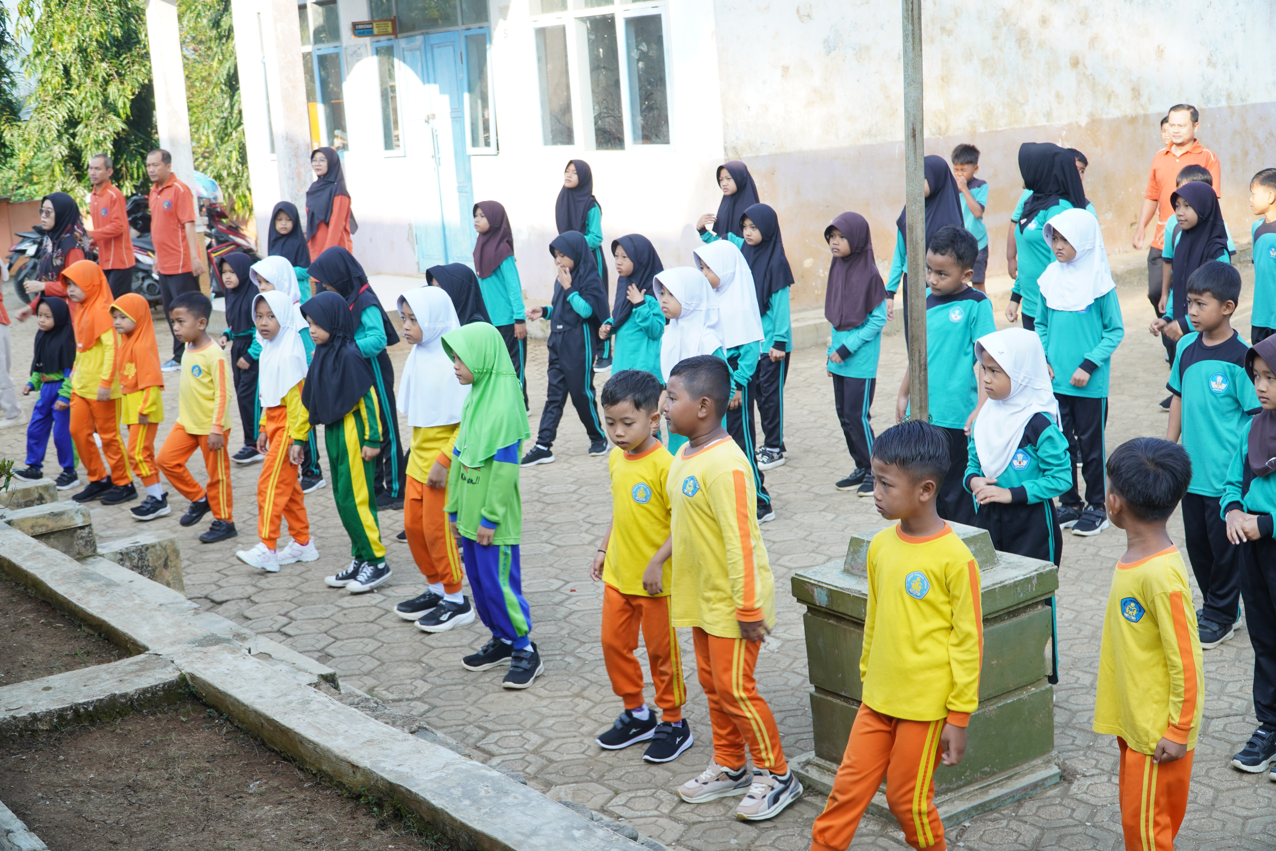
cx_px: 638
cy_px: 426
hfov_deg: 43.6
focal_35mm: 45
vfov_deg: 29.9
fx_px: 1595
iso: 100
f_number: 5
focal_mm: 30
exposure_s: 1/80
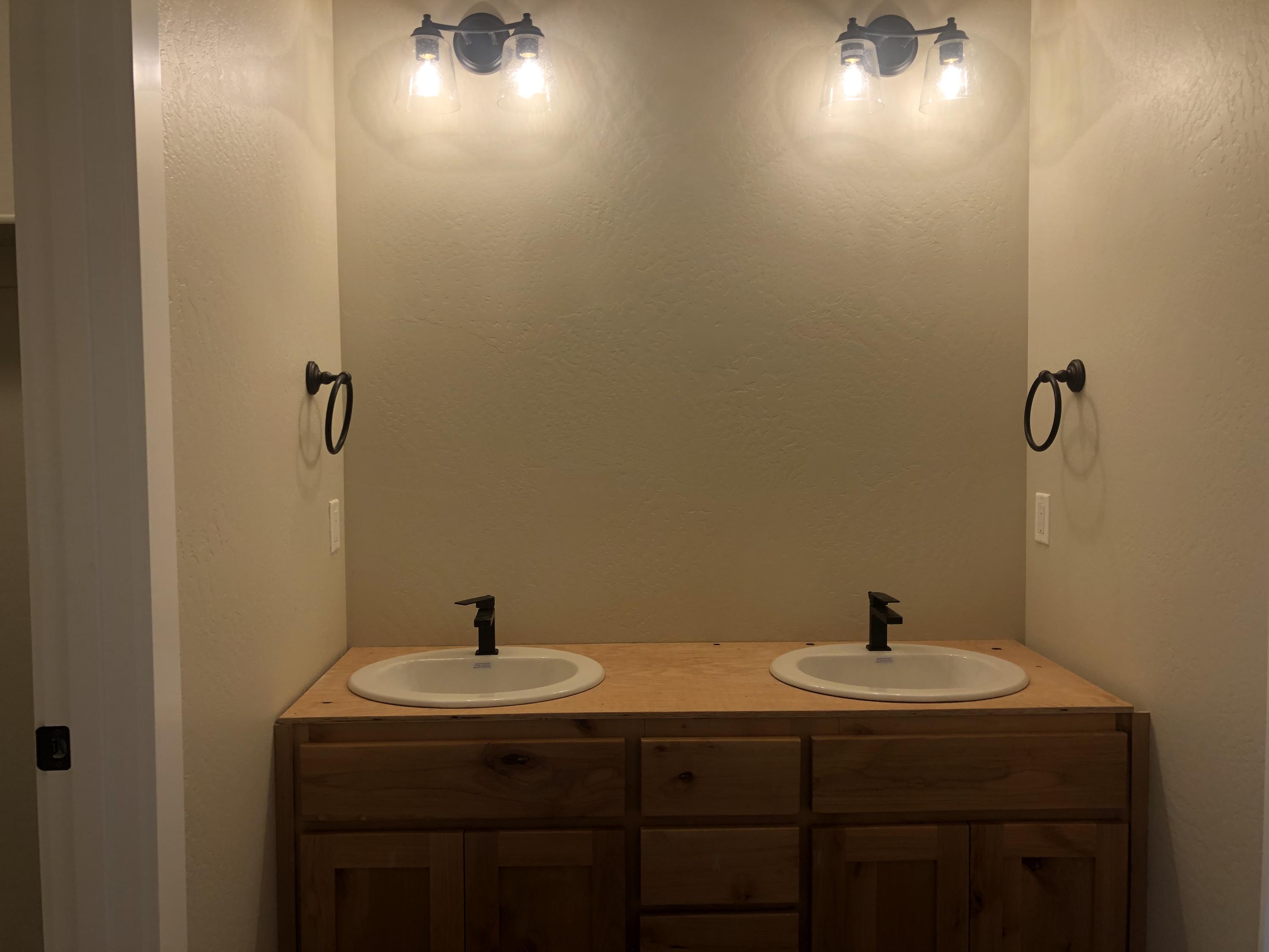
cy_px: 476
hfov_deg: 63.4
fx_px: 1026
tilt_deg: -3.3
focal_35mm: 28
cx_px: 634
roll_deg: +0.8
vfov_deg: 49.7
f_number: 1.8
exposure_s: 1/120
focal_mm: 3.99
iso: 64
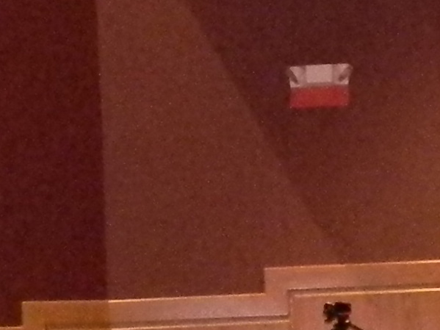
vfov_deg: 7.9
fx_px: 2376
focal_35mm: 187
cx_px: -53
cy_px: 184
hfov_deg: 10.4
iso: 800
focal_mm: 5
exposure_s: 1/8
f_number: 3.5
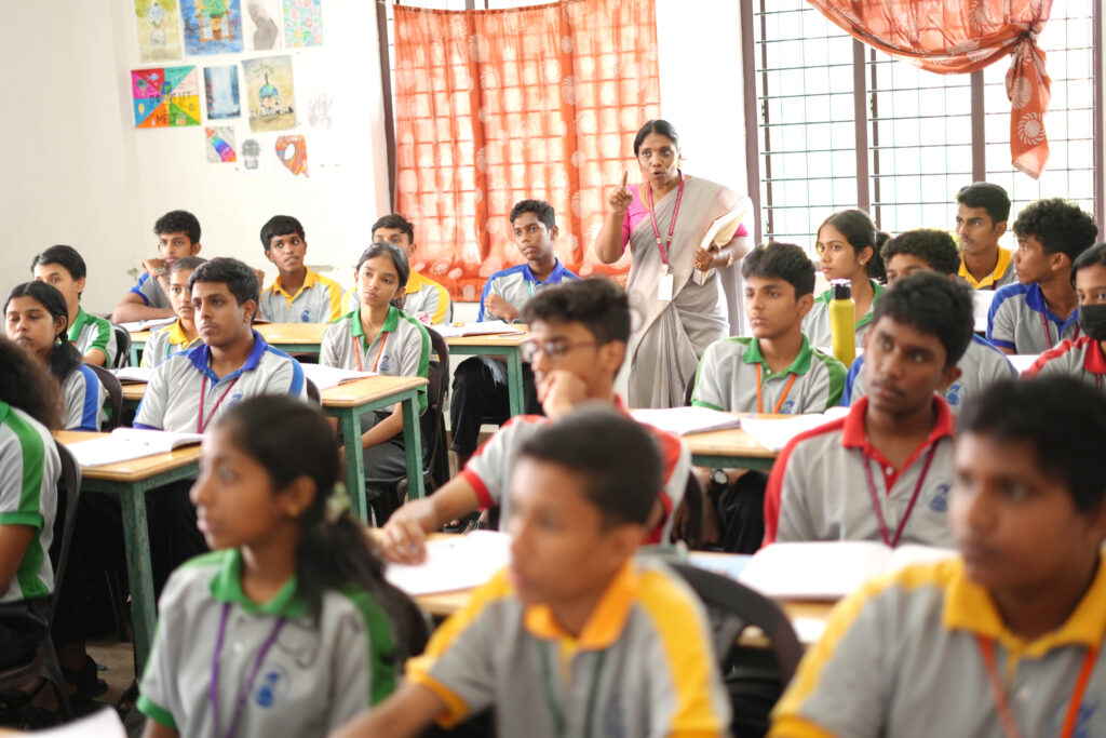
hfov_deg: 39.6
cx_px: 553
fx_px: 1536
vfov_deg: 27.0
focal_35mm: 50
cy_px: 369
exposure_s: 1/125
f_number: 1.8
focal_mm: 50
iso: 320
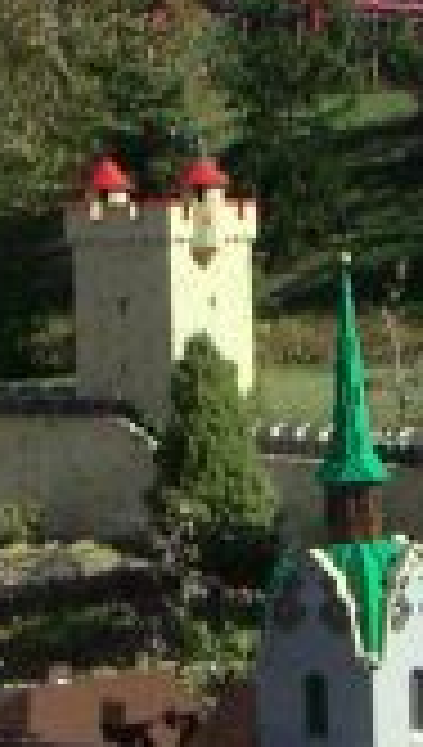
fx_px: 3849
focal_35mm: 194
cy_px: 598
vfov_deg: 11.0
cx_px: 598
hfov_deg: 6.2
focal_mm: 5.7
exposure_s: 1/500
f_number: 6.6
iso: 160
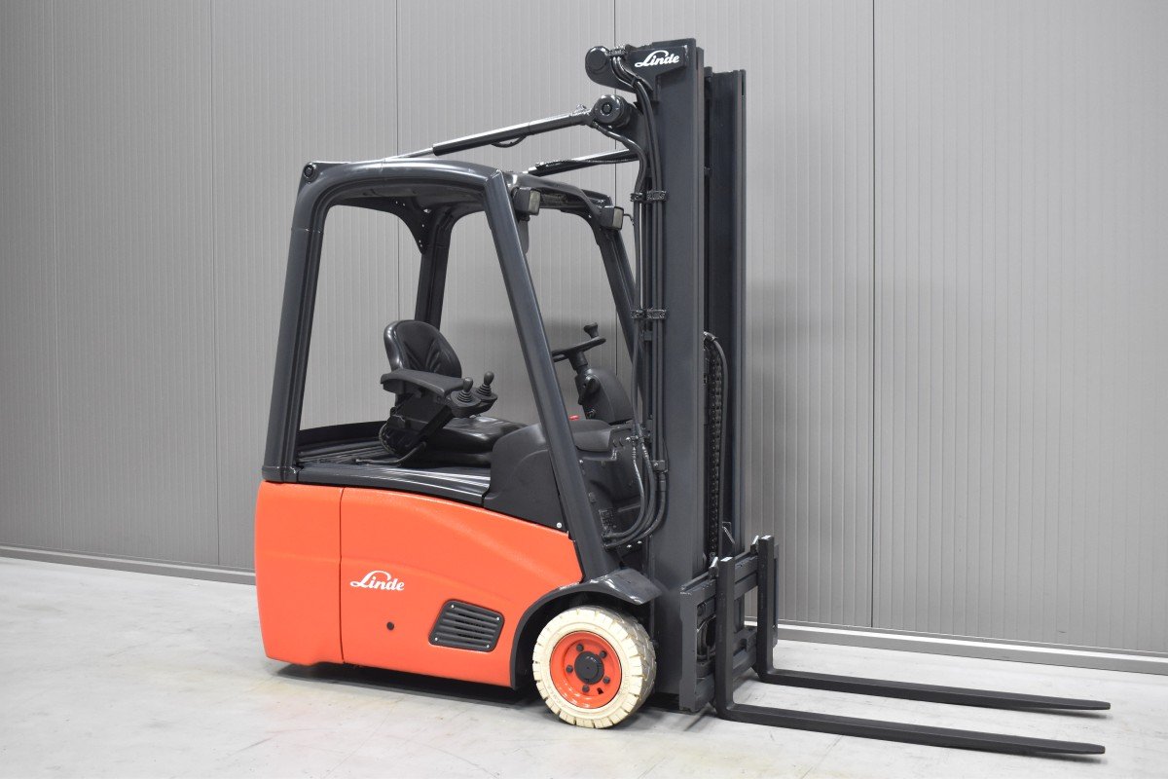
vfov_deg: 35.5
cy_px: 390
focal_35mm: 38
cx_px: 584
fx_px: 1217
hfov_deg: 51.3
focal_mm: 25
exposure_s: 1/30
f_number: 4.5
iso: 1600
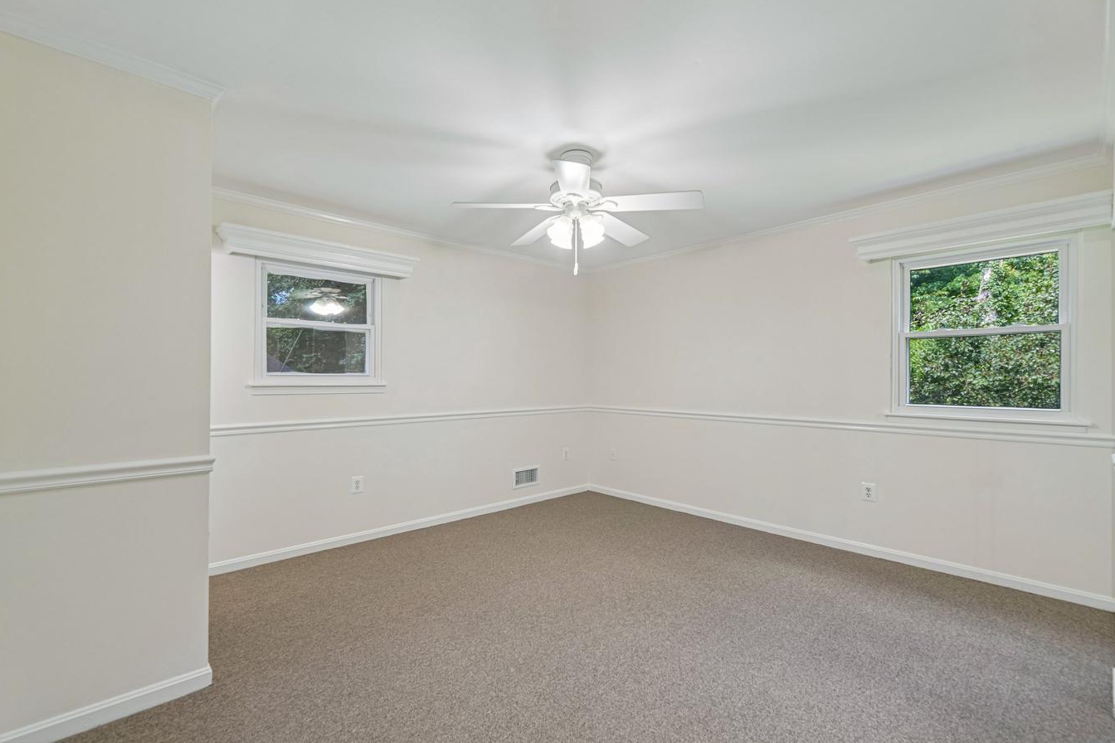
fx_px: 465
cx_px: 540
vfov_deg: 77.3
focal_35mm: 15
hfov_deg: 100.4
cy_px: 389
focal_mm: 14
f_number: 8
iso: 100
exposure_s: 1/13
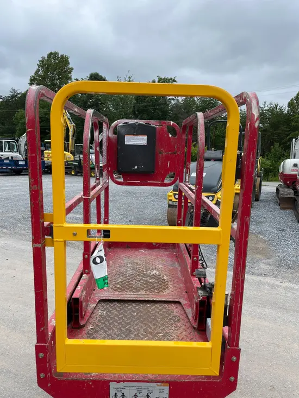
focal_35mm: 26
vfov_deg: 67.3
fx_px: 299
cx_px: 150
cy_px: 199
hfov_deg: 53.1
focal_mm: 5.1
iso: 50
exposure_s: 1/1923
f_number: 1.6
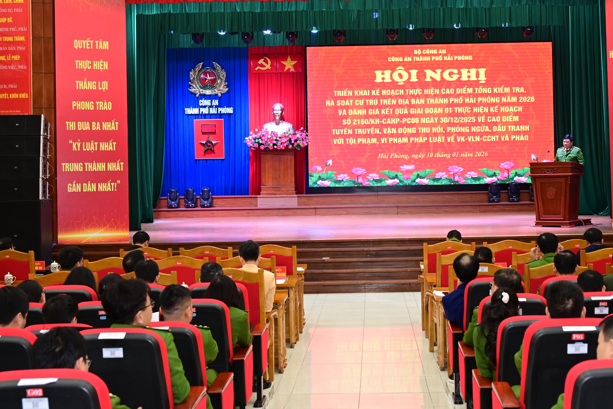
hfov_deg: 38.7
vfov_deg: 26.4
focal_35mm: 51
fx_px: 868
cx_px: 368
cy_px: 157
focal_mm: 37
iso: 2000
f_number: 4
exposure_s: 1/200
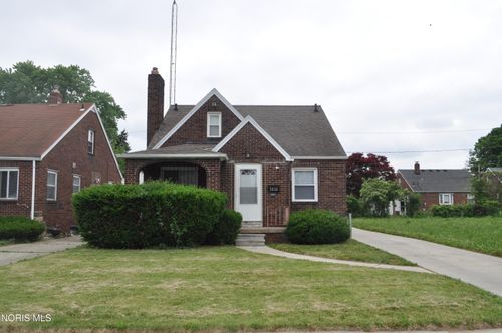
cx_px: 251
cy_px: 166
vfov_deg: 47.8
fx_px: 376
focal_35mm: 27
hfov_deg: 67.4
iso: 200
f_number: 10
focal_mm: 18
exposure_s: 1/200
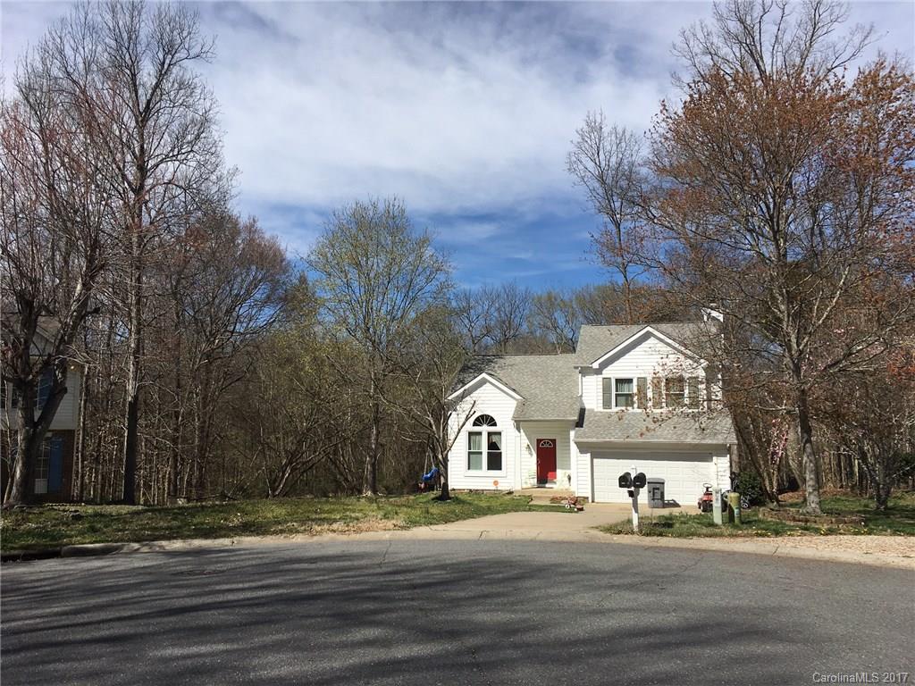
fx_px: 767
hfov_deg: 61.7
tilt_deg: +7.2
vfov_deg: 48.2
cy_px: 343
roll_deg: -0.6
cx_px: 458
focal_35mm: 29
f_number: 2.2
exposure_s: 1/2653
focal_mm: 4.15
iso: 25
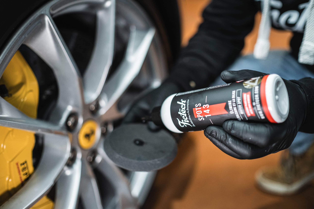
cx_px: 157
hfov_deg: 54.4
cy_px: 104
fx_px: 305
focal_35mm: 35
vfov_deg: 37.9
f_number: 1.4
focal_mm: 23
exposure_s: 1/160
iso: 640
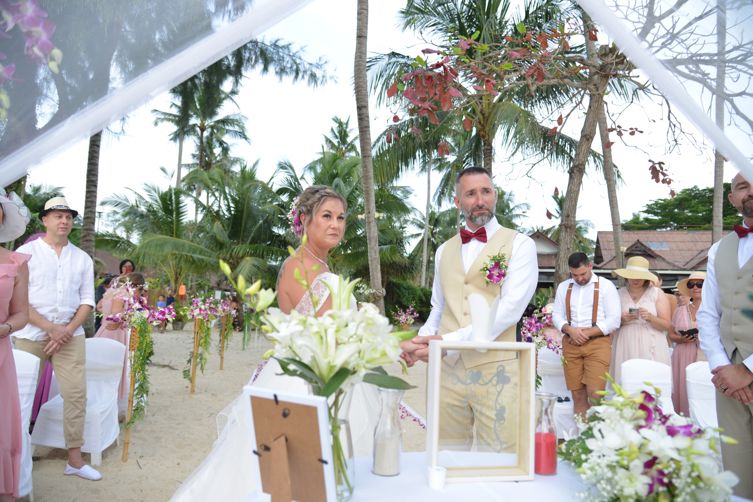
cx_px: 376
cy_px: 251
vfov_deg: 53.1
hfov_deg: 73.7
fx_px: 502
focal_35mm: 24
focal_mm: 24
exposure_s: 1/125
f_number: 4
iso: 100
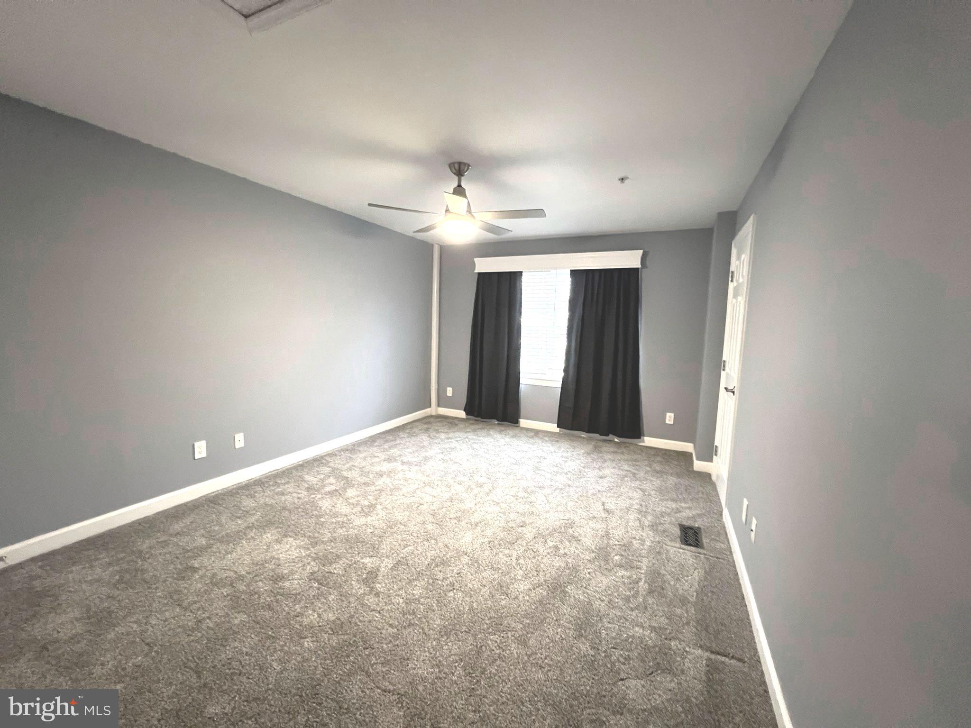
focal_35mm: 13
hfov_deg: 106.2
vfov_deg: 89.9
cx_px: 486
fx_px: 365
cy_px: 364
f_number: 1.8
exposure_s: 1/60
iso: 800
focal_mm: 1.57
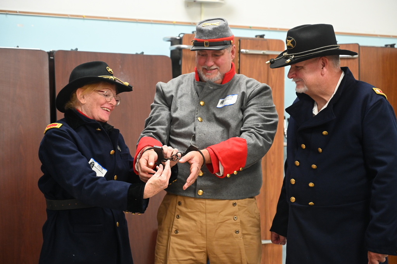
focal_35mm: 70
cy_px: 132
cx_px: 198
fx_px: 771
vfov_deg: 19.4
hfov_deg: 28.9
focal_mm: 70
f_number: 4
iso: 3200
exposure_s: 1/80
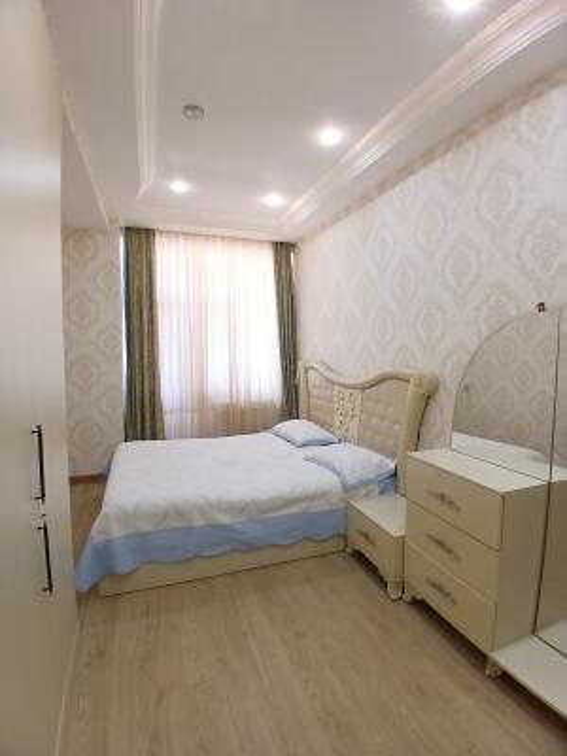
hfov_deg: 74.7
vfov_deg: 91.0
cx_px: 284
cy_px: 378
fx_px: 371
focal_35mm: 17
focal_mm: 1.4
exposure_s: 1/33.3
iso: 250
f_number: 2.2
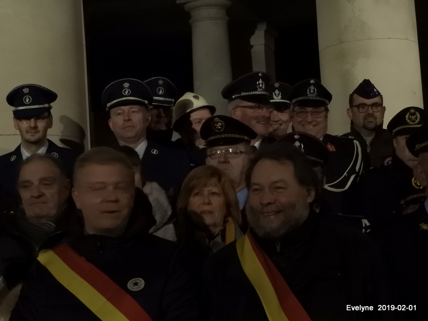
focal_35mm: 105
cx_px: 214
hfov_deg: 18.7
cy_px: 160
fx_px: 1298
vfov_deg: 14.1
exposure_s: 1/15
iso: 1600
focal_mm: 18.8
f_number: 4.8
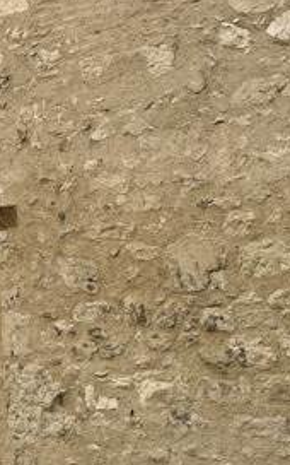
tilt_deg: +11.2
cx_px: -140
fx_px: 1024
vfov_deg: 25.4
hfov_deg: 15.0
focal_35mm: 81
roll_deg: +0.7
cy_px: 173
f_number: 1.6
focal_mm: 5.1
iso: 50
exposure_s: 1/1325
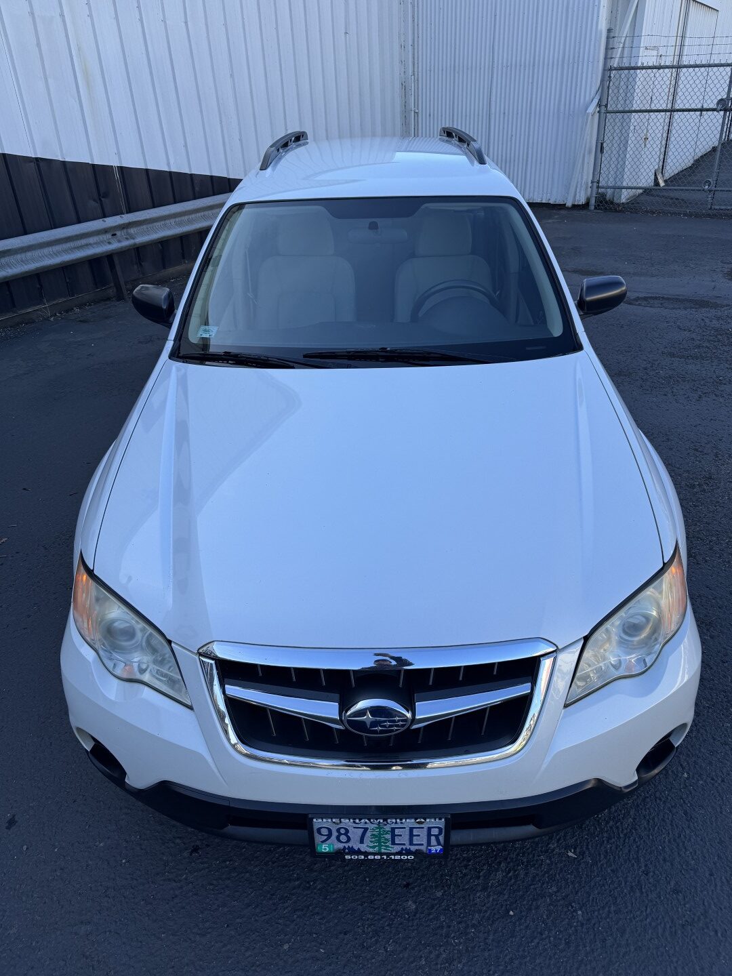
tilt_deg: -29.7
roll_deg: +3.0
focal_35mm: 24
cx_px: 366
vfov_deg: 71.6
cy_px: 488
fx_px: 677
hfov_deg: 56.8
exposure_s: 1/1395
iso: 80
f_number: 1.78
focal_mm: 6.76
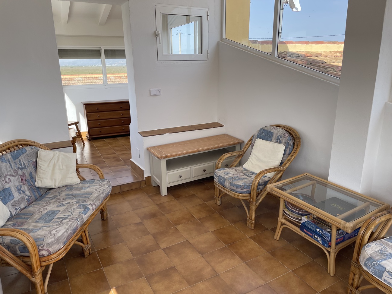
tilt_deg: -15.6
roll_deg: +2.3
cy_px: 147
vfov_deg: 53.1
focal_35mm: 26
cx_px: 196
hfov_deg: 67.3
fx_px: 294
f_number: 1.6
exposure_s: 1/764
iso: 32
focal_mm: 4.2
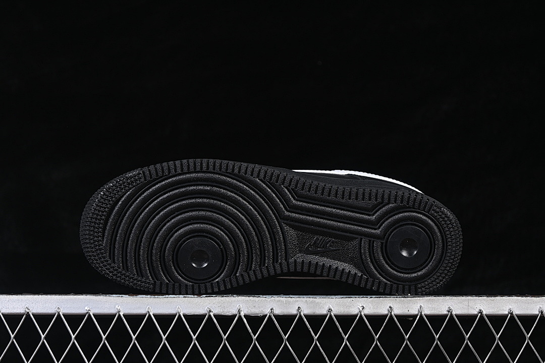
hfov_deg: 27.0
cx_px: 272
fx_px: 1135
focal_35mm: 75
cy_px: 182
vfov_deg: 18.2
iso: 160
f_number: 6.3
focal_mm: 50
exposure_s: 1/60
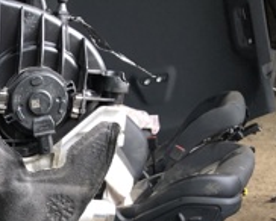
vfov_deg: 15.3
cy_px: 291
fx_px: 785
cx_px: -80
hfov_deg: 18.6
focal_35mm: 96
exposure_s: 1/50
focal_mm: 4
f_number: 1.8
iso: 32
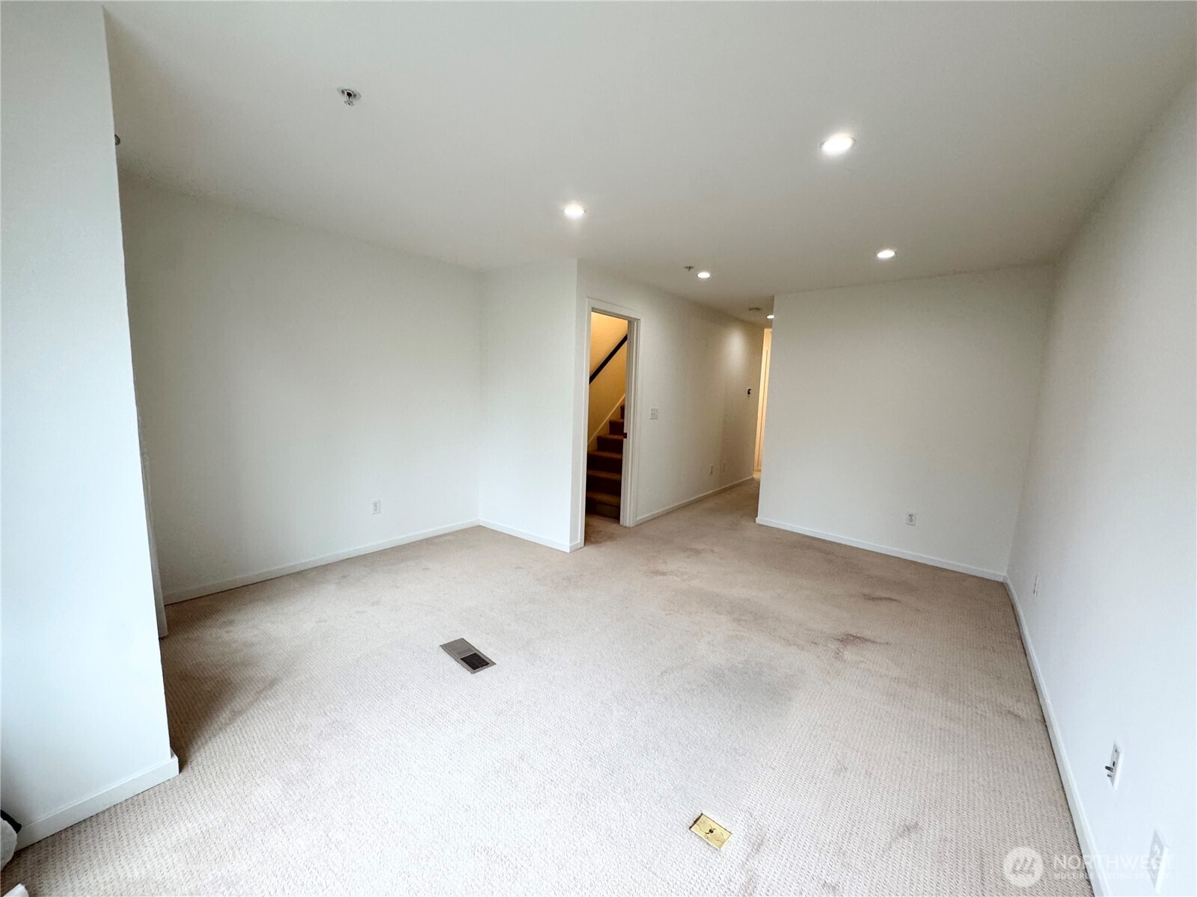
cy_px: 448
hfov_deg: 102.1
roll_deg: -1.7
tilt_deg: -7.5
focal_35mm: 14
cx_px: 598
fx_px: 484
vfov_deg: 85.7
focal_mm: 2.22
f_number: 2.2
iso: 200
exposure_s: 1/120
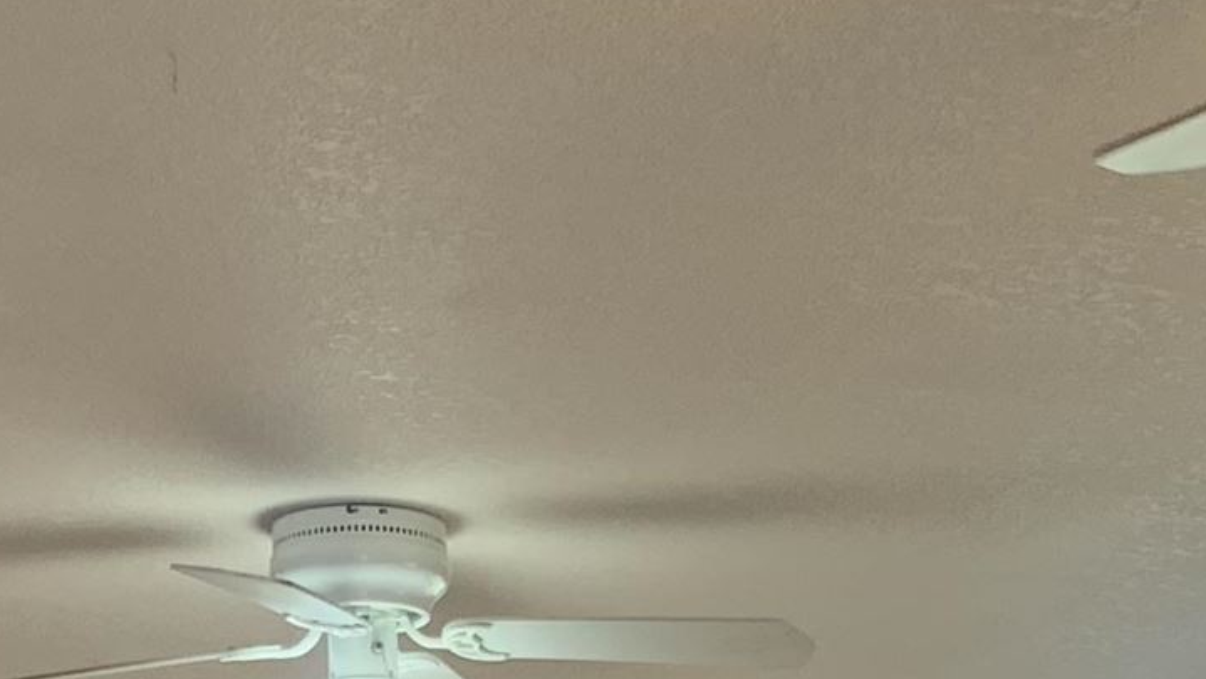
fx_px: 3871
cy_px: 1832
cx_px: 837
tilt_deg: -6.9
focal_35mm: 121
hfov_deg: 17.6
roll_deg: +0.6
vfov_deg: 8.7
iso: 64
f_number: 1.8
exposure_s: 1/60
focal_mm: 4.25
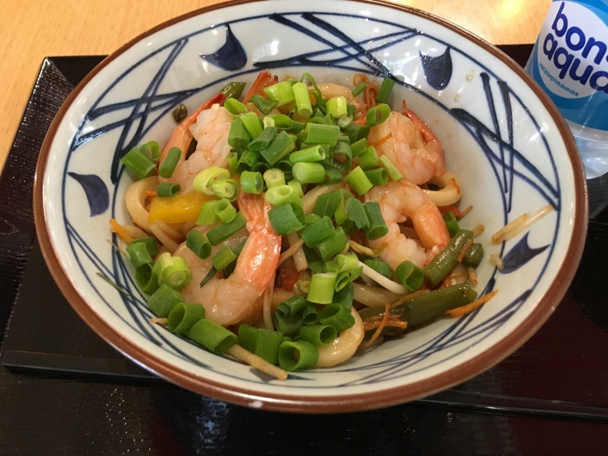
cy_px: 228
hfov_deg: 61.7
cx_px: 304
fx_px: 509
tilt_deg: -54.5
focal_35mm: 29
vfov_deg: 48.2
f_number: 2.2
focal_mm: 4.15
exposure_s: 1/17
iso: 200
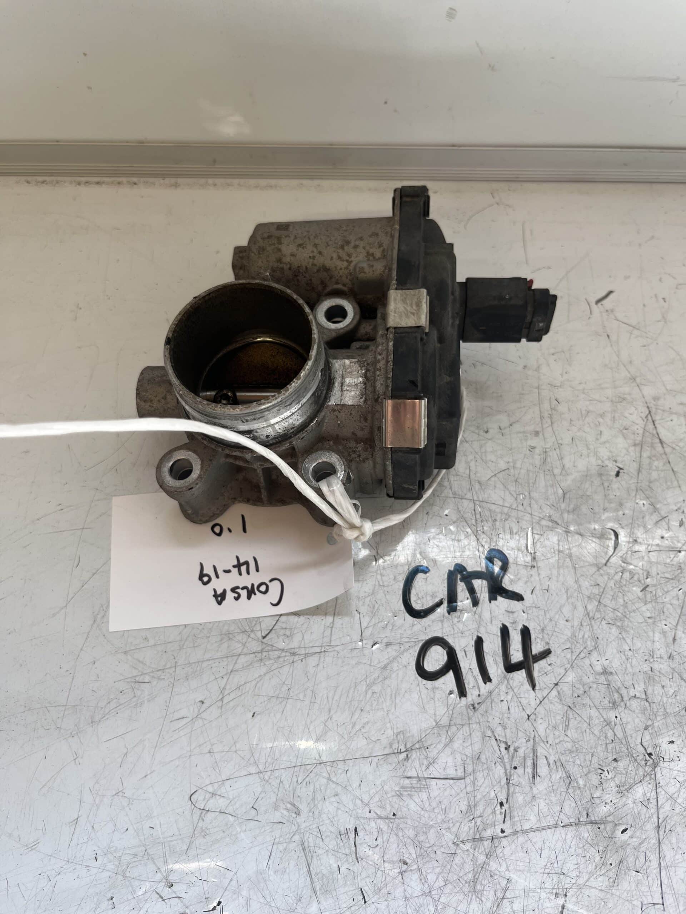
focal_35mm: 26
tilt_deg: -64.8
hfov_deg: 53.1
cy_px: 457
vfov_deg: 67.3
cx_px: 343
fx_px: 687
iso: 40
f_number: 1.6
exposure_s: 1/122
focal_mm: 5.1
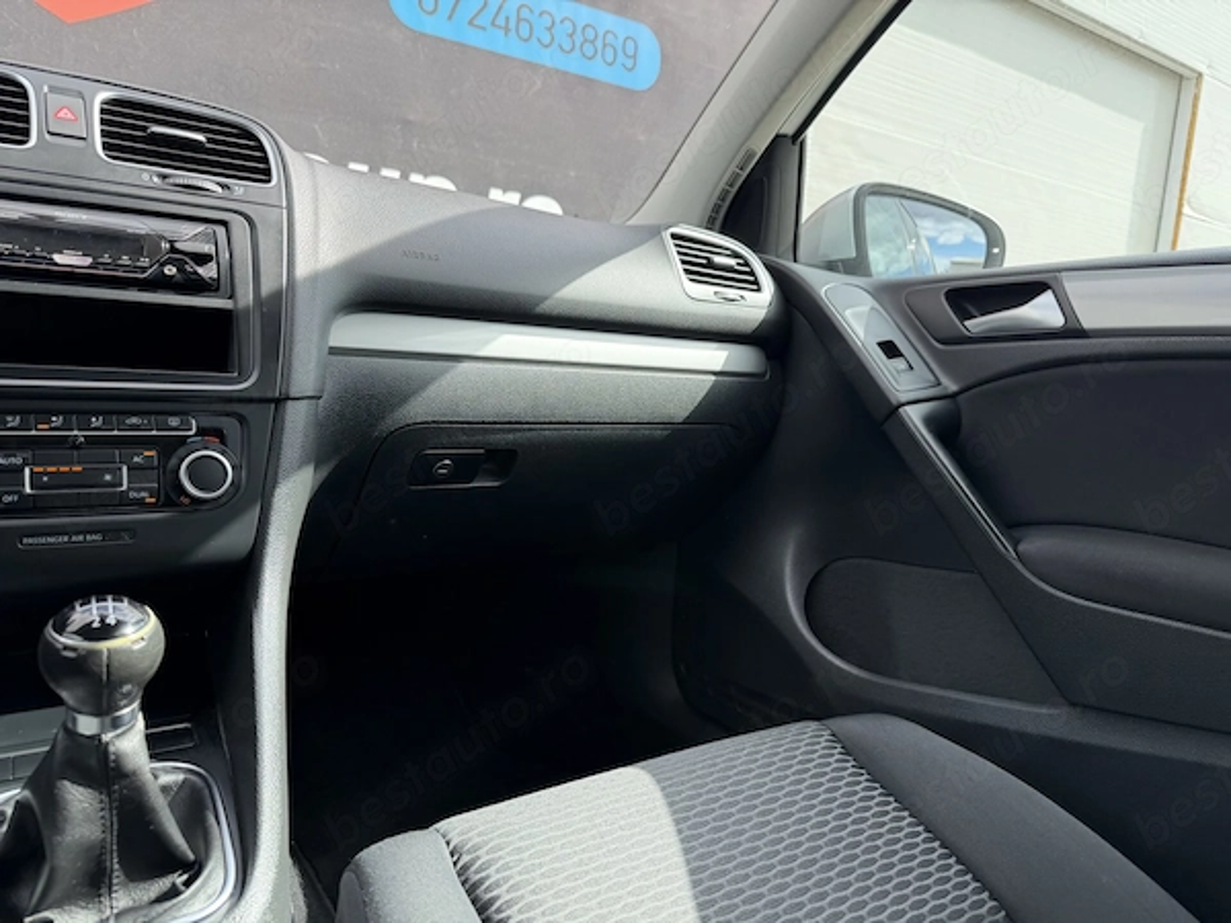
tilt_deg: -8.4
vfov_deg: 56.8
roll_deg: -2.4
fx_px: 853
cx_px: 616
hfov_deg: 71.6
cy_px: 462
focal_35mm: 24
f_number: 1.78
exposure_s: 1/514
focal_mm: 6.76
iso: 80
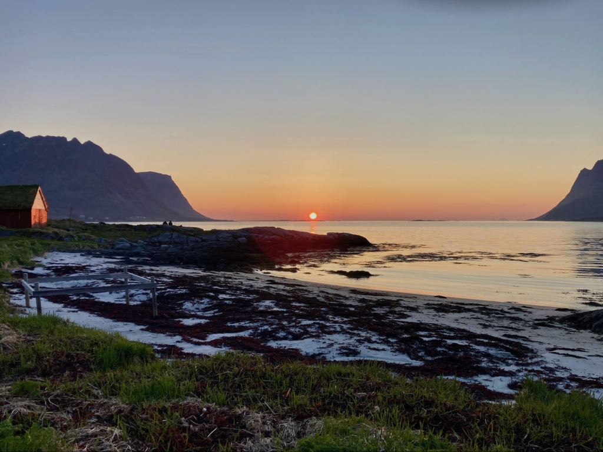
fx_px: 488
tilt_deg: -0.7
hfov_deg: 63.4
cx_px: 302
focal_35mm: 28
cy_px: 226
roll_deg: +0.8
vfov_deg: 49.7
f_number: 1.8
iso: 20
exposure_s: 1/428
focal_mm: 3.99
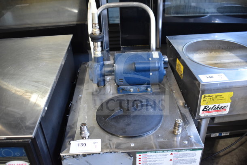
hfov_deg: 55.1
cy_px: 82
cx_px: 124
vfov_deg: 38.4
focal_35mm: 34
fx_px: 237
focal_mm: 23
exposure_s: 1/40
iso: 1100
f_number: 3.8
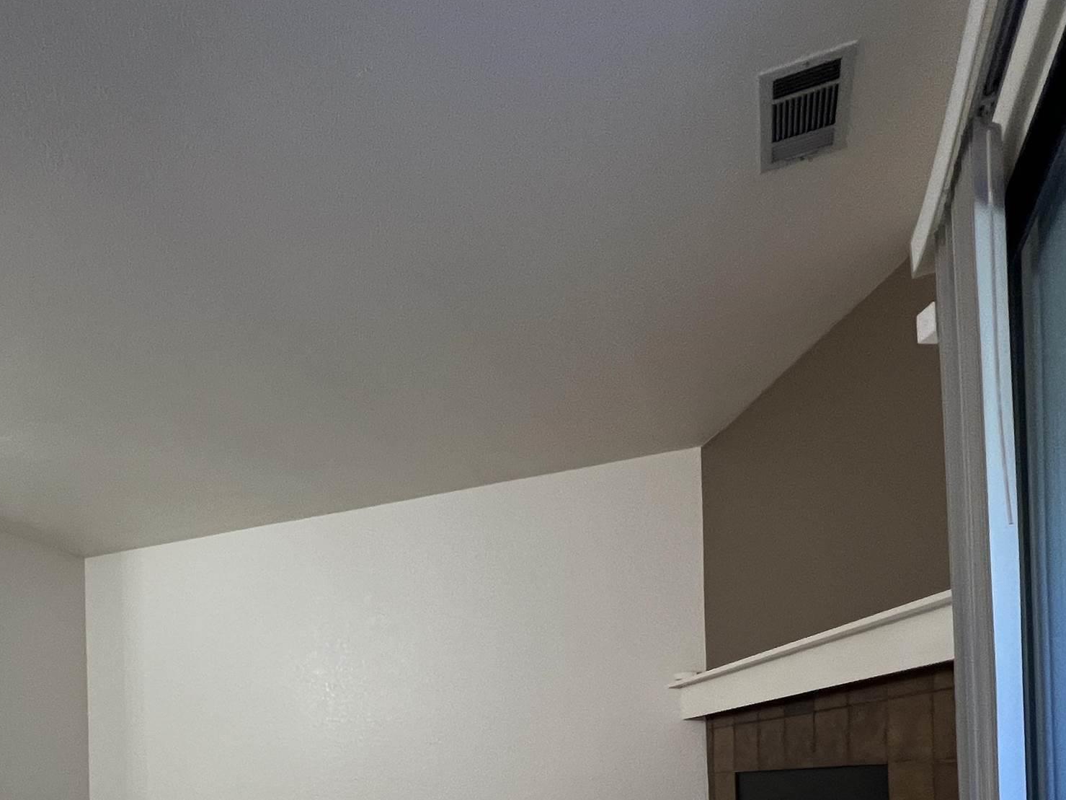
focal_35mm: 27
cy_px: 781
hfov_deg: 64.1
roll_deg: +0.7
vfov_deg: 44.5
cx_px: 381
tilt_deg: +0.2
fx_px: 831
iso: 160
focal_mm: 1.57
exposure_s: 1/60
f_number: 1.8
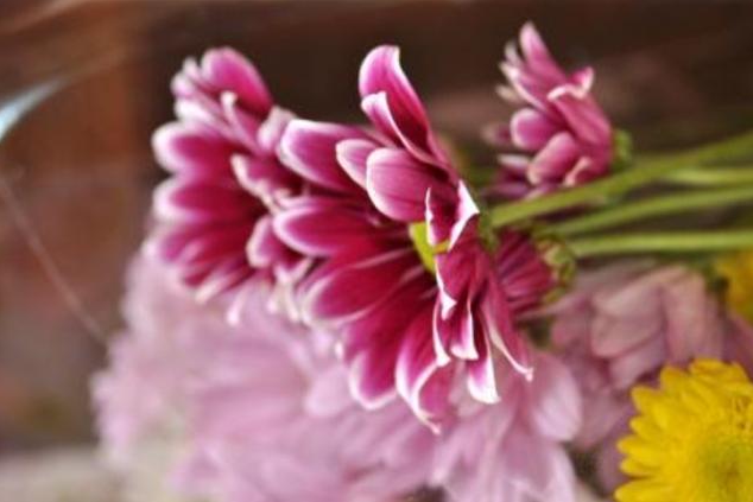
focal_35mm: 121
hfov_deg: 16.9
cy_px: 250
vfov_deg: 11.3
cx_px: 375
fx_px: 2531
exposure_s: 1/100
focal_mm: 80
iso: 400
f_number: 5.6
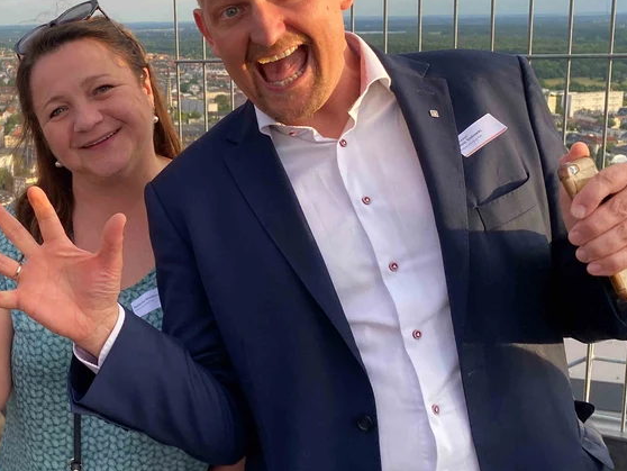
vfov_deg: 28.6
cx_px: 63
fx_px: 924
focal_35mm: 51
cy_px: 233
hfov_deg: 35.3
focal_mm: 4.25
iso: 32
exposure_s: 1/437
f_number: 1.8
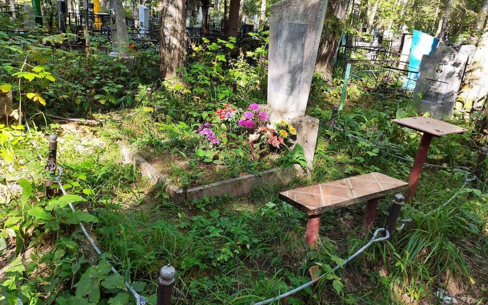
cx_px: 242
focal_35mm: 28
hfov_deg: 66.5
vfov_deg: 44.5
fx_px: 372
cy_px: 145
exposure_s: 1/120
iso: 119
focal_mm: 4.77
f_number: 1.75
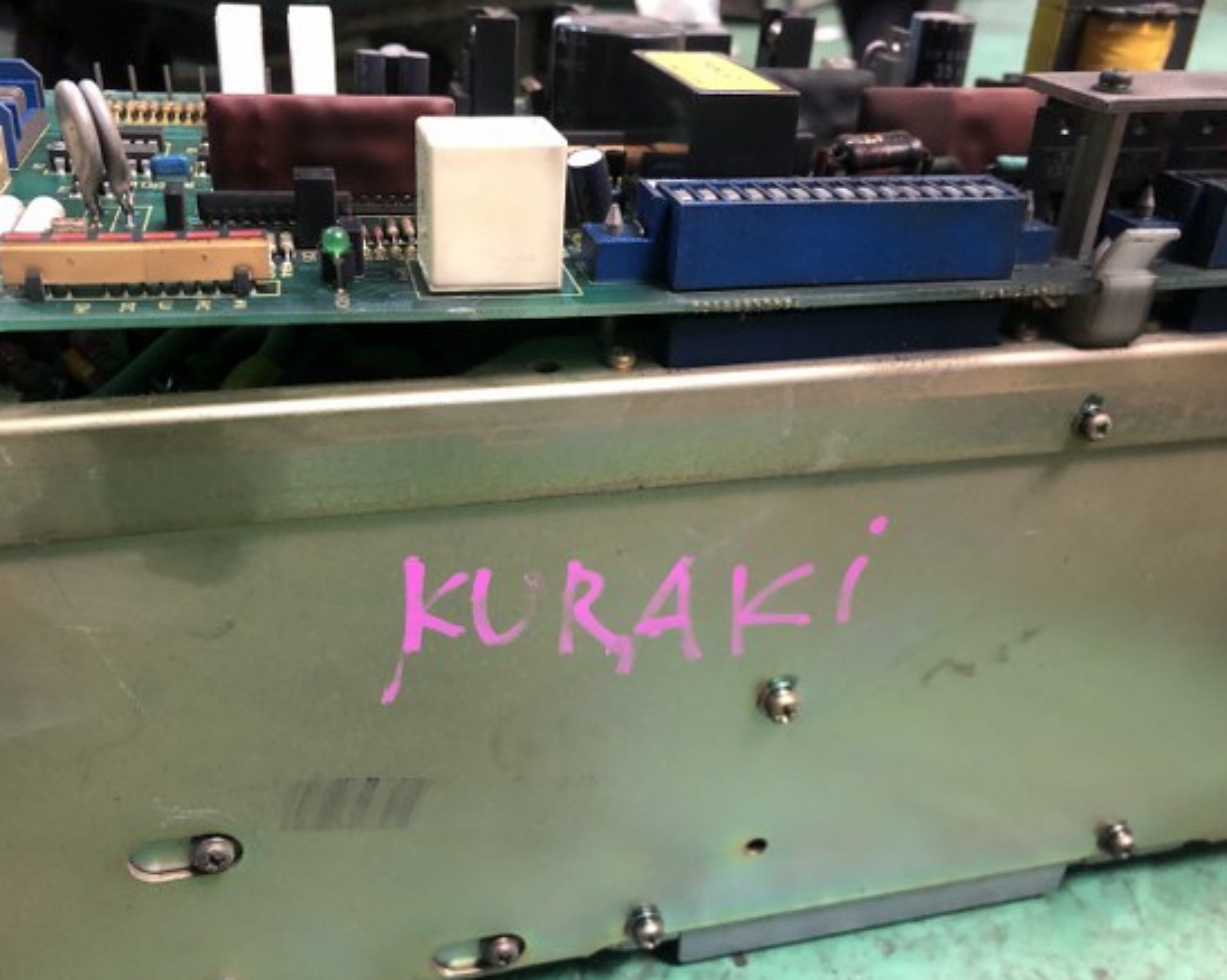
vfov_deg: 48.5
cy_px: 500
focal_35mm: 30
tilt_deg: -29.4
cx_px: 585
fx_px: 1089
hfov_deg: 58.8
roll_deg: -3.6
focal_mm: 4
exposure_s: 1/7
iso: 100
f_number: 1.8
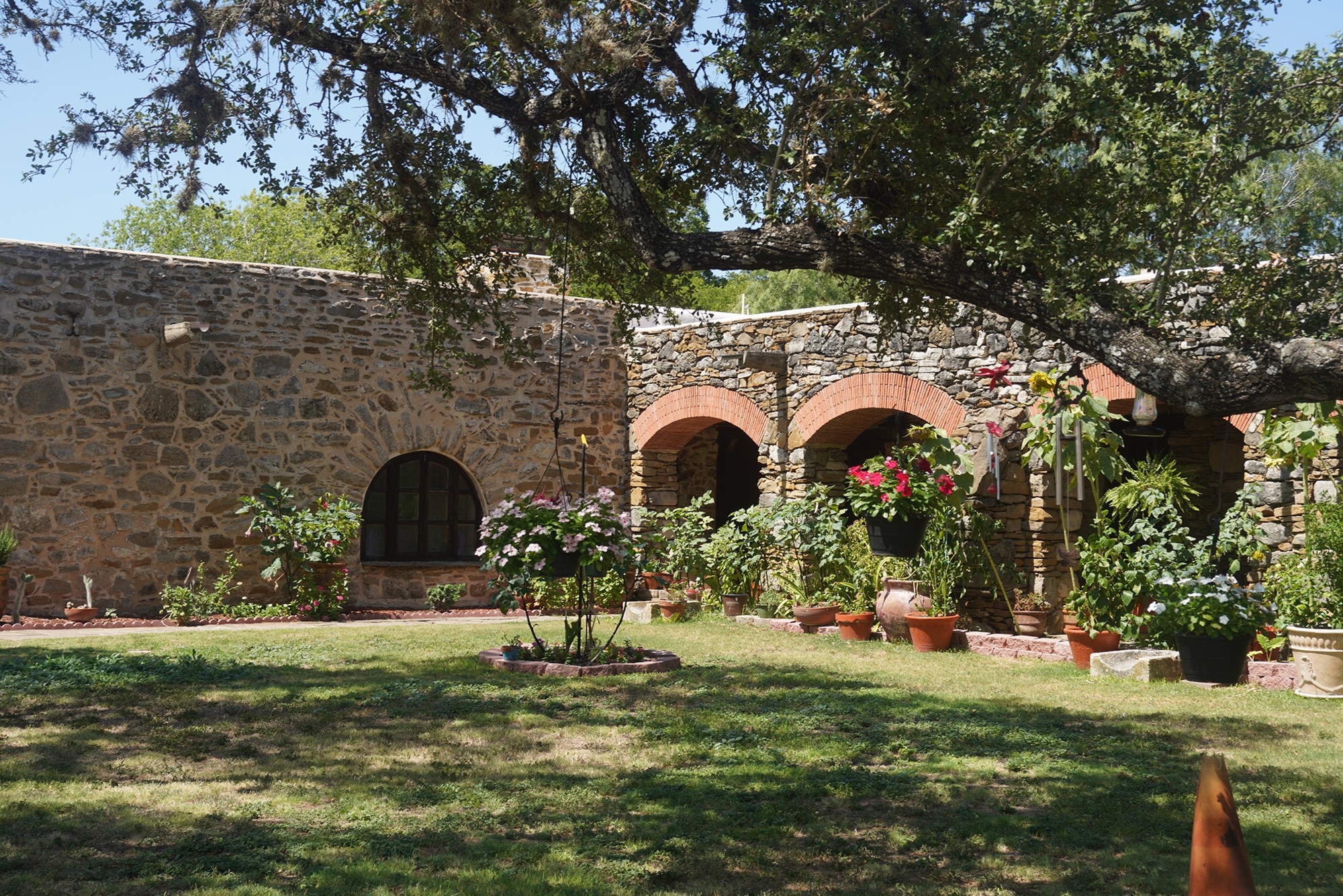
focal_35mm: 48
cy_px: 448
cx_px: 672
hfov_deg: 41.1
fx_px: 1791
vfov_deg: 28.1
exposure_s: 1/100
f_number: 10
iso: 100
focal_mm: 48
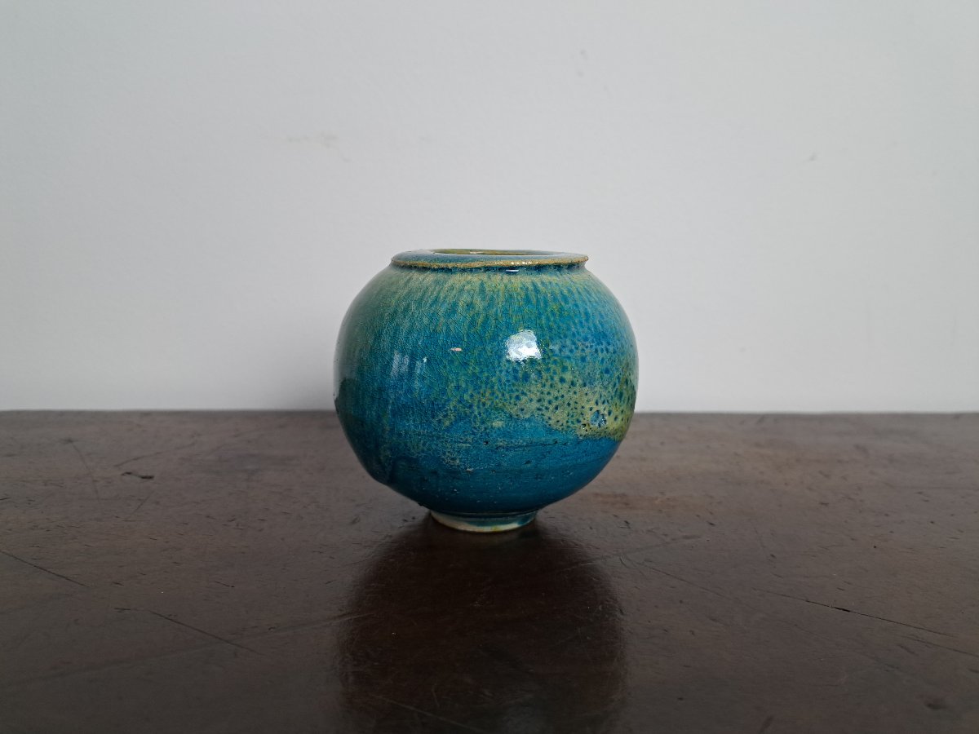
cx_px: 490
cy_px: 367
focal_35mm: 24
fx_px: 679
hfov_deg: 71.6
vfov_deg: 56.8
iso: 125
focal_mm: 5.23
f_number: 1.8
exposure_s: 1/50
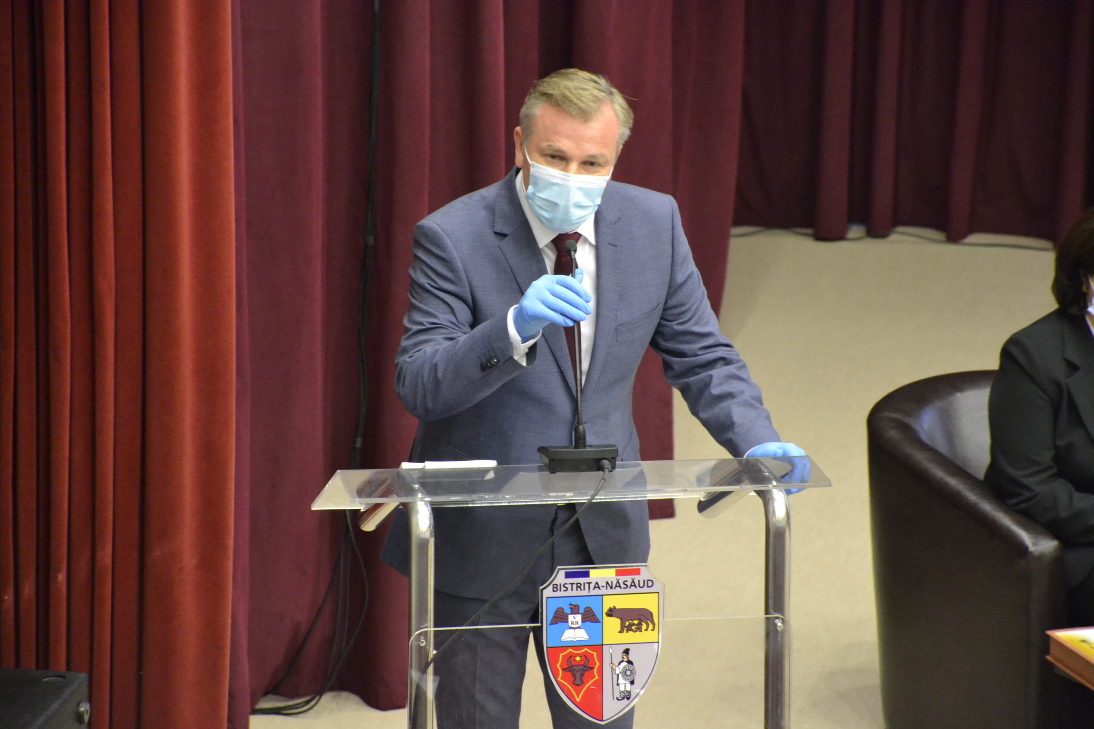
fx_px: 6381
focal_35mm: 210
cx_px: 547
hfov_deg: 9.8
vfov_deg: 6.5
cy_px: 364
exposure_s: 1/25
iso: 3200
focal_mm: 140
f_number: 5.6
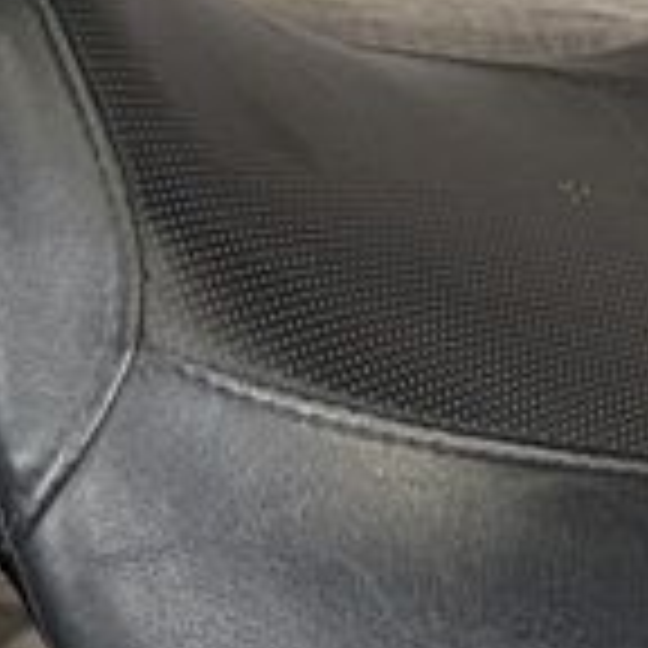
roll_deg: +0.0
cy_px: 180
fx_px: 3198
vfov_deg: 11.5
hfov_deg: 9.4
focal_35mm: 151
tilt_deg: -9.4
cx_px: -1242
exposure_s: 1/24
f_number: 1.78
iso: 80
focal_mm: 6.76
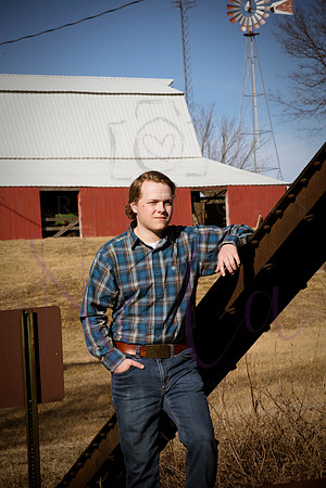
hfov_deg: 11.4
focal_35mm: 120
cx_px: 163
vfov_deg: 17.1
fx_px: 1630
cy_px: 244
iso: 800
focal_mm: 120
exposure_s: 1/800
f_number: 18
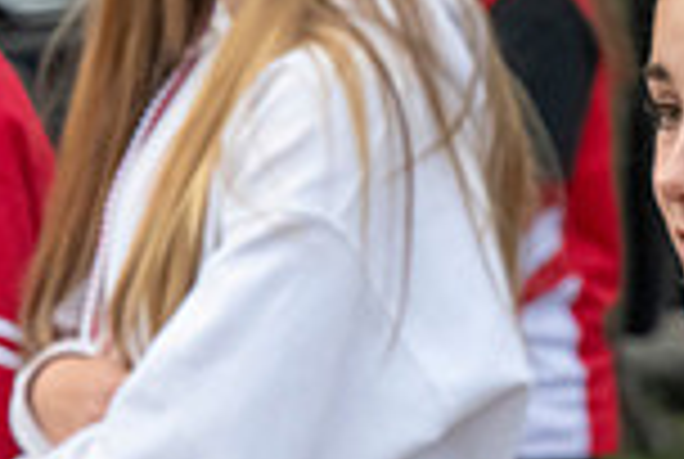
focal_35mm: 648
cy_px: 682
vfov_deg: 2.1
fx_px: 12336
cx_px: 716
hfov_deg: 3.2
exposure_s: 1/500
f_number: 11
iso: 3200
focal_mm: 170
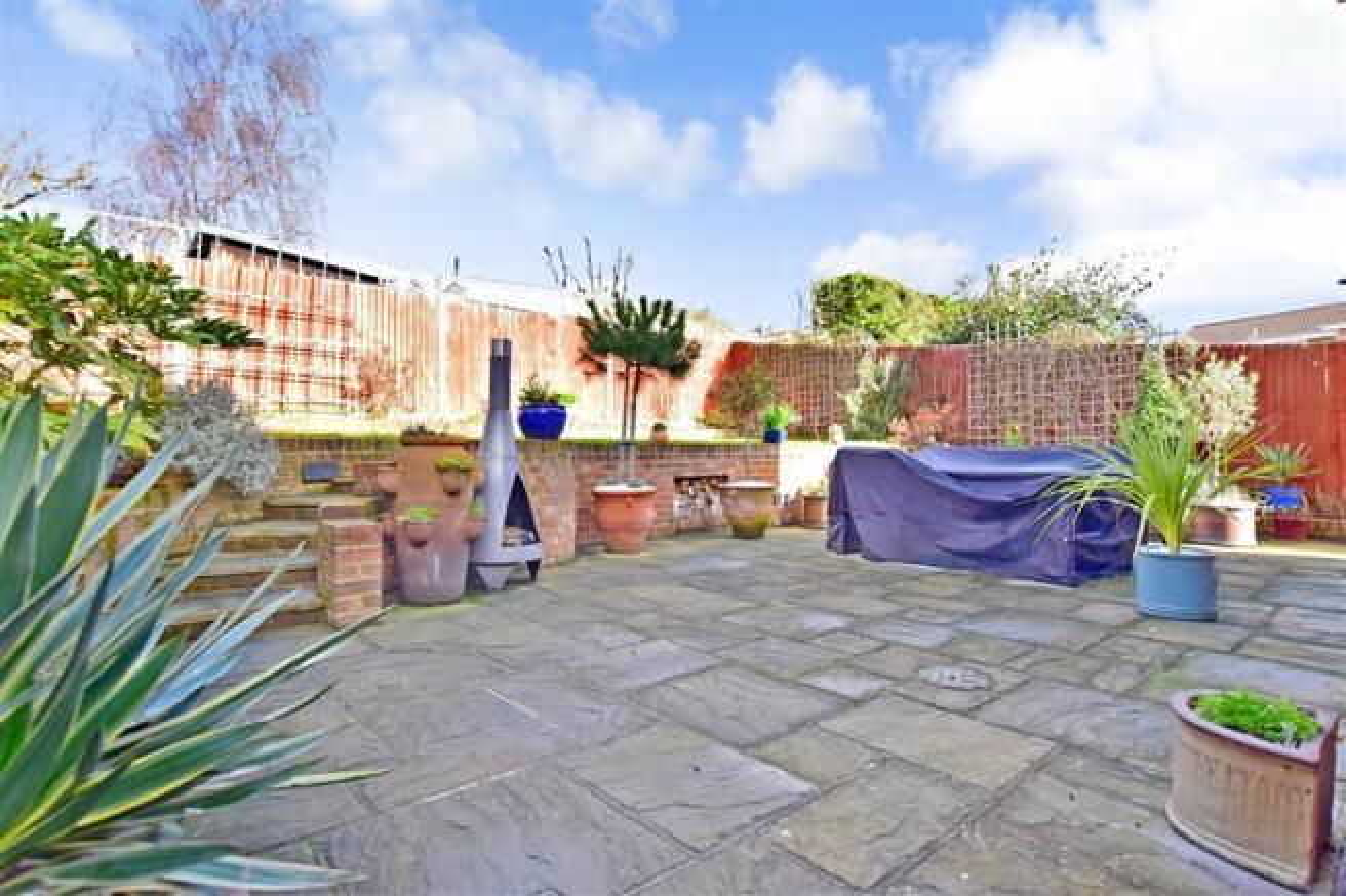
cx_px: 673
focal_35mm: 18
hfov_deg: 90.0
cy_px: 448
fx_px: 673
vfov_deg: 67.4
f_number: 8
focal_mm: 12
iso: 400
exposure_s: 1/250
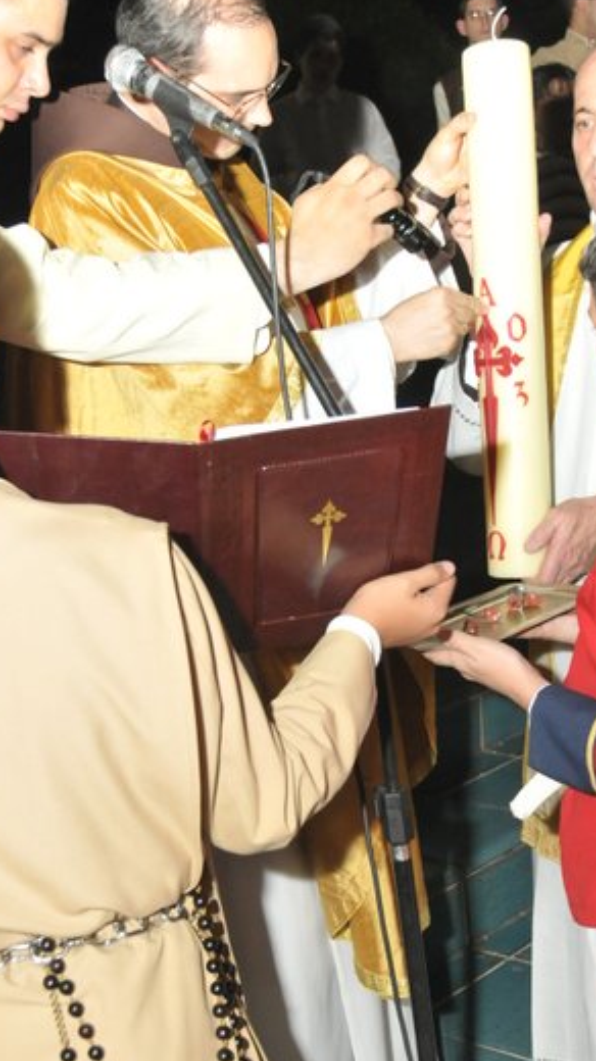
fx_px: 1632
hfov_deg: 20.7
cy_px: 588
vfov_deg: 36.0
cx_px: 353
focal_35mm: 58
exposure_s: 1/125
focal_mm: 24
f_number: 4
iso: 800
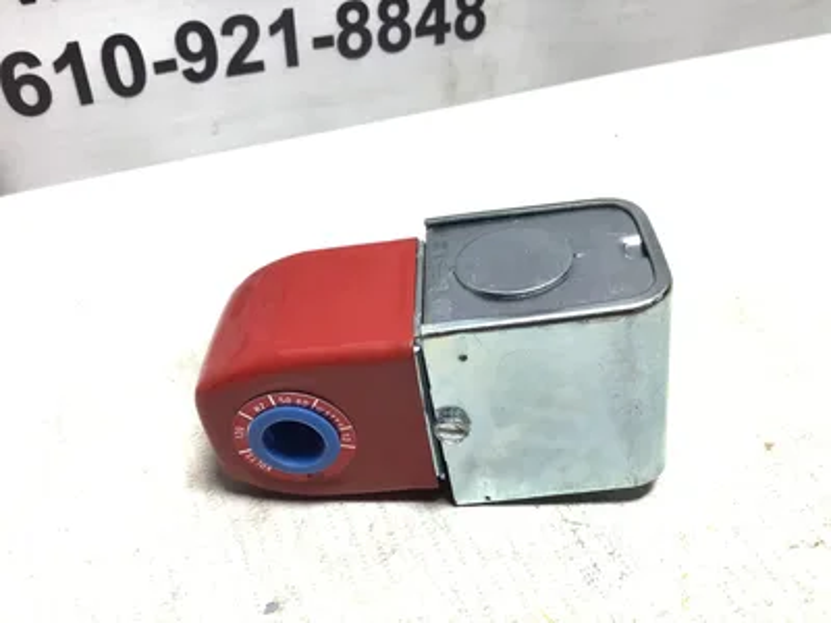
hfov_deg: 58.4
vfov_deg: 45.4
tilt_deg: -37.6
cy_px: 312
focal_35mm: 31
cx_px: 416
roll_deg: +0.0
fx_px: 744
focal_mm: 3.3
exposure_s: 1/120
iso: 40
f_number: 2.4
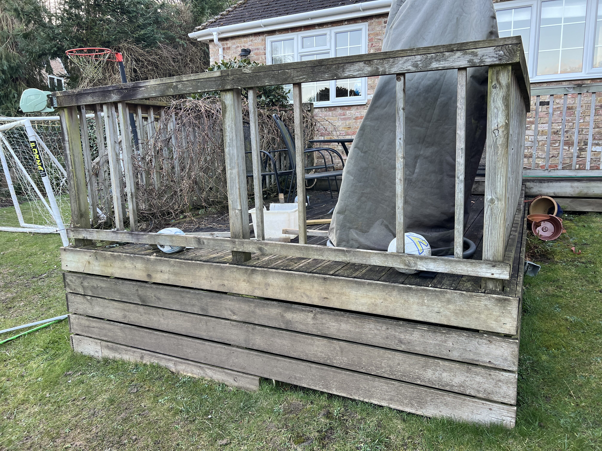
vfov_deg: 53.1
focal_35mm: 26
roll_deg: +1.3
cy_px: 226
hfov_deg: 67.3
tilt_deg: -10.7
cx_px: 301
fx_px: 452
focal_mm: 5.7
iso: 64
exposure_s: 1/121
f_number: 1.5
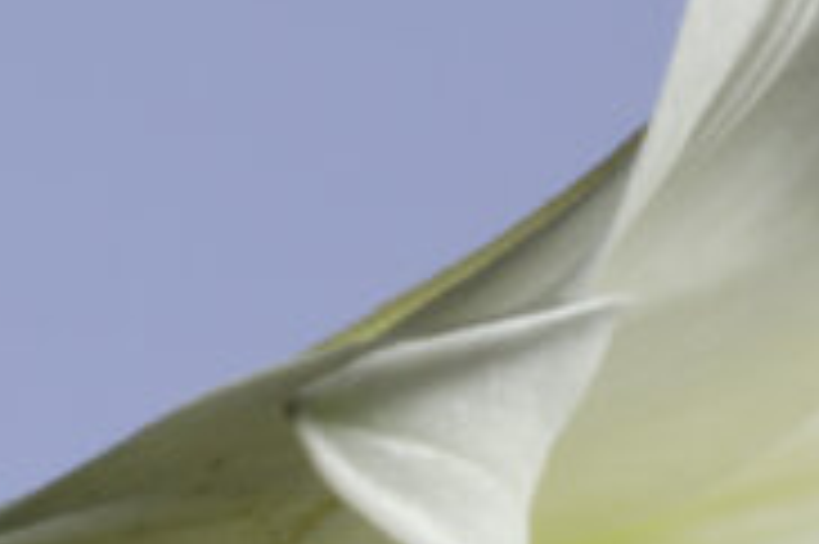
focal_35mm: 535
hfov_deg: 3.9
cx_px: 198
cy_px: 782
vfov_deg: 2.6
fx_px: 12160
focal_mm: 60
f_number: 20
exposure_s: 1/60
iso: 100
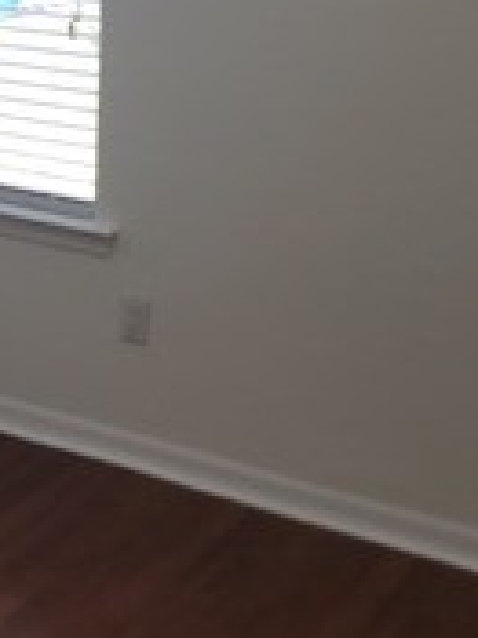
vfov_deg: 21.5
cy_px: 11
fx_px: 1622
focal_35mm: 88
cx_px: -33
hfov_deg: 16.3
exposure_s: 1/60
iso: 20
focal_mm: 6.7
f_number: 1.8
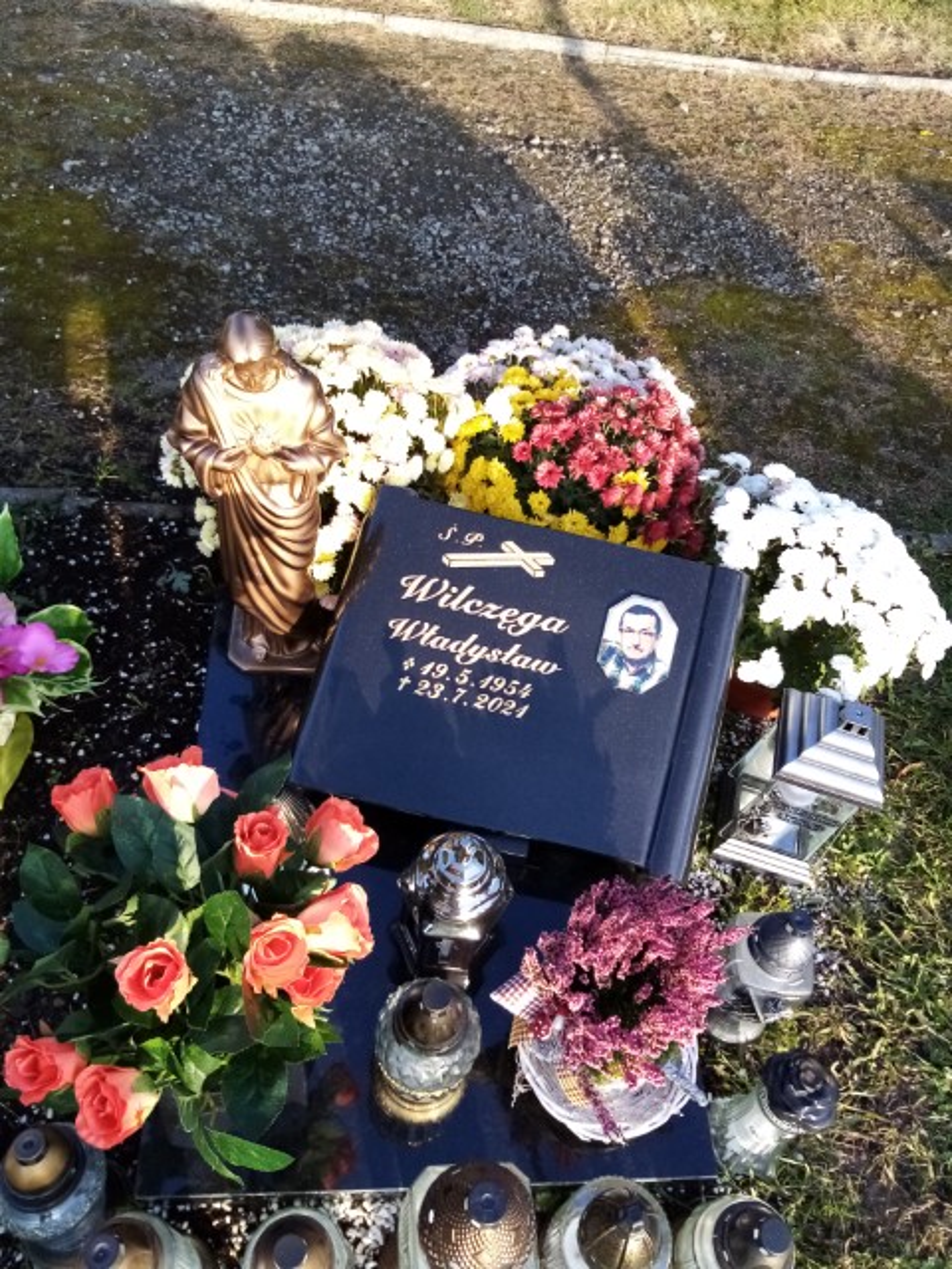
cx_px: 476
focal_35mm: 26
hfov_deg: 53.1
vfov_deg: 67.3
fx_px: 953
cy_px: 634
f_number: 1.8
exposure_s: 1/192
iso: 106
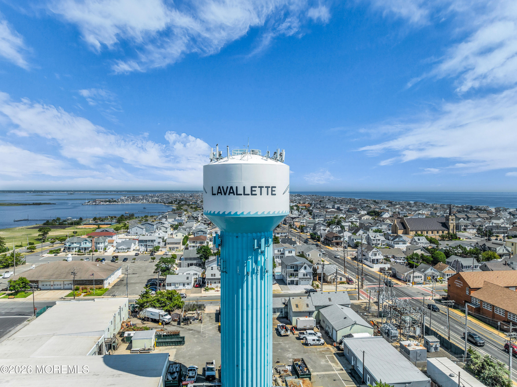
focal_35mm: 24
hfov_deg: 71.6
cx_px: 258
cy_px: 194
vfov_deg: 56.8
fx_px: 358
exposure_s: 1/4000
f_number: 2.8
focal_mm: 12.29
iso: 100
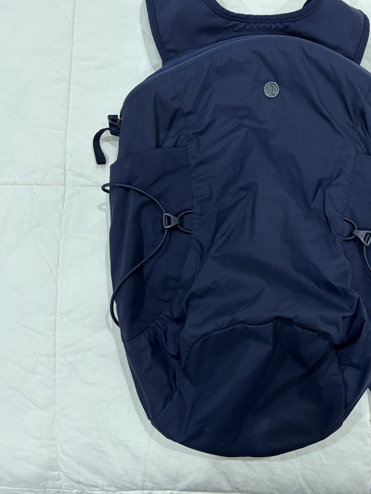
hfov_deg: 42.6
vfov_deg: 55.1
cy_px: 210
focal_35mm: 33
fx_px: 471
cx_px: 232
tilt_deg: -80.2
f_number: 1.6
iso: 160
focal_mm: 5.96
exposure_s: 1/60
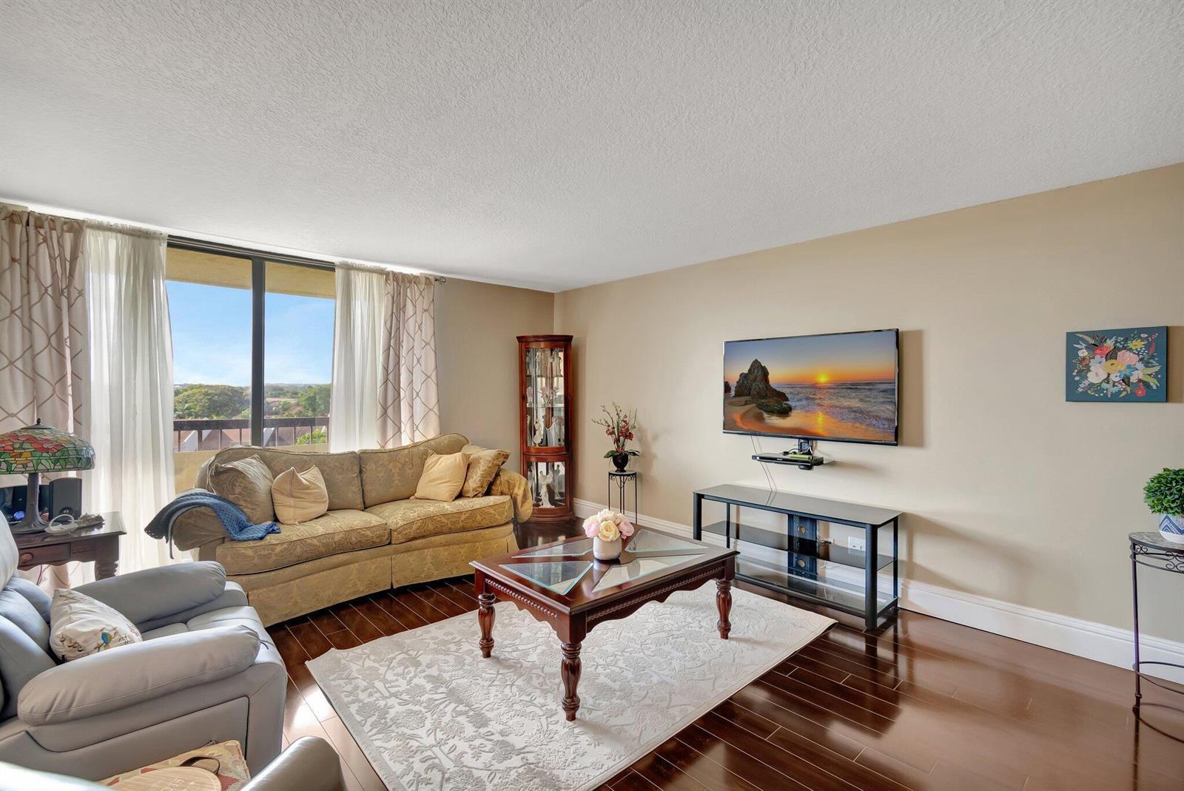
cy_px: 396
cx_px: 592
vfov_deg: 77.4
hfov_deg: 100.4
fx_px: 494
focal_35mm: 15
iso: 1000
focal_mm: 10
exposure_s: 1/10
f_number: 8
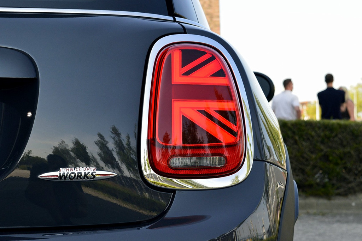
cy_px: 120
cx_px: 181
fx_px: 830
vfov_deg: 16.6
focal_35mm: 82
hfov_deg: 24.6
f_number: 10
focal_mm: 55
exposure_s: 1/200
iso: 400
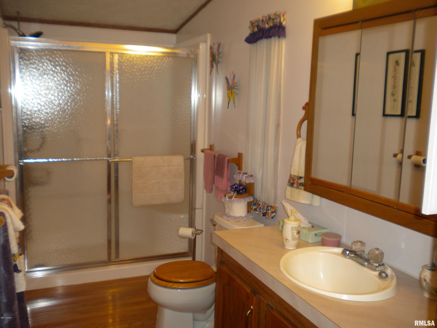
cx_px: 218
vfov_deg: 40.7
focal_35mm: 35
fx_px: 442
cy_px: 164
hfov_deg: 52.6
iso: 100
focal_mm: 6.3
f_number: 3.1
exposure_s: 1/30
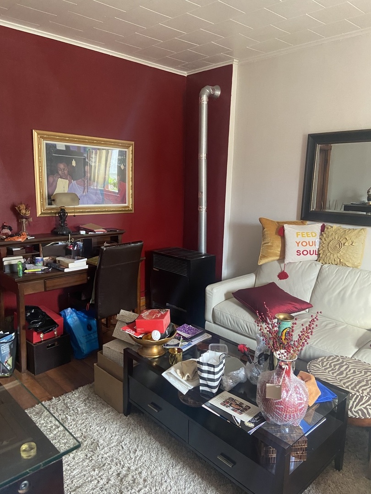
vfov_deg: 67.3
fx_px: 372
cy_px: 247
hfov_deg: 53.1
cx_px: 186
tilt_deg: -11.3
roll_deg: -0.9
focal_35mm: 26
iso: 400
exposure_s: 1/40
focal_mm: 4.25
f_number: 1.8
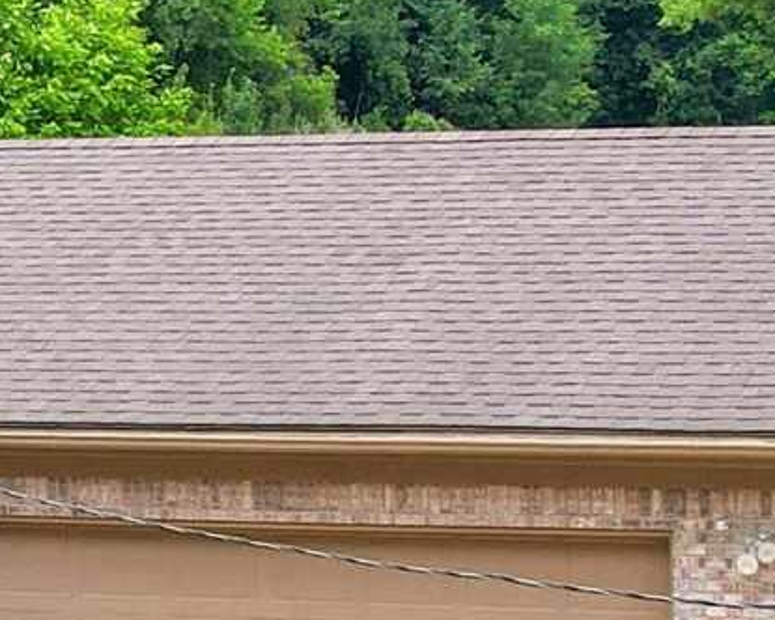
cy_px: 708
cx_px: -317
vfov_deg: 10.0
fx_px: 3509
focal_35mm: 153
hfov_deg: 12.1
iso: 100
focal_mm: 8.38
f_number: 2.8
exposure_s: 1/90
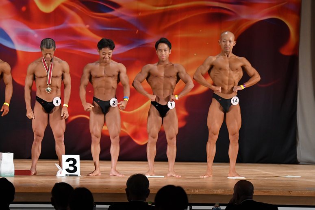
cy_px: 105
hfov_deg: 10.2
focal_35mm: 202
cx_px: 158
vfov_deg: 6.8
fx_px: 1767
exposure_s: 1/400
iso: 3200
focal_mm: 135
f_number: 5.6
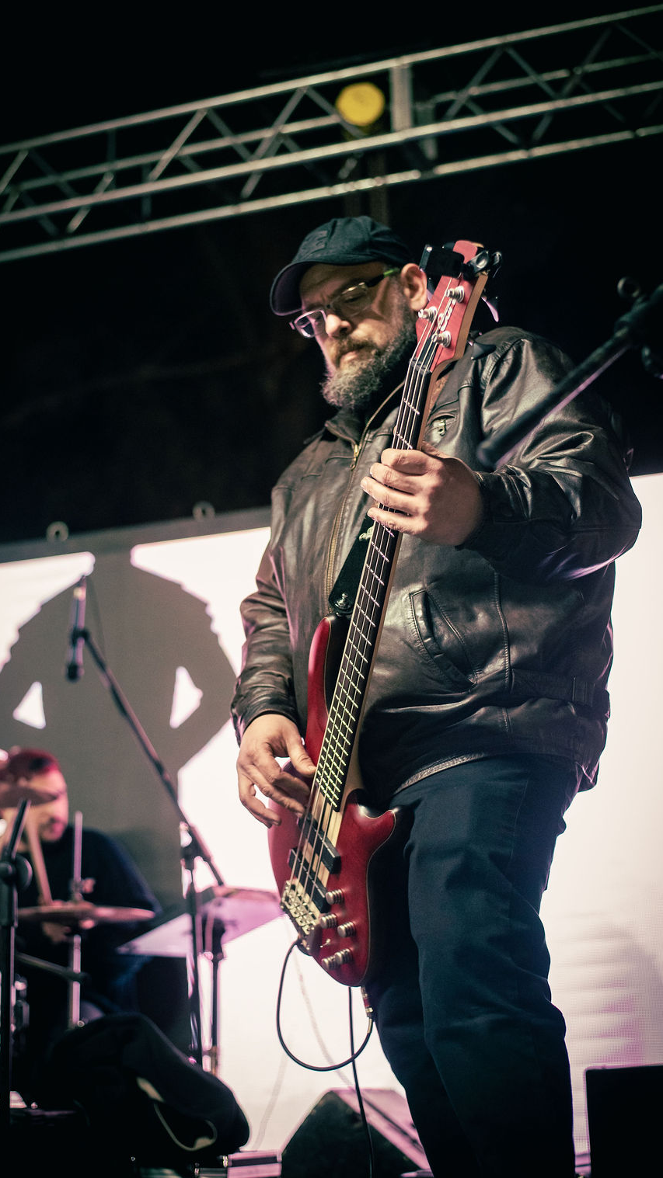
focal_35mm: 53
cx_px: 322
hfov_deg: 22.6
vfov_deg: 39.2
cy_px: 588
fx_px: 1657
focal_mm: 50
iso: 2000
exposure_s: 1/200
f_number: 2.5
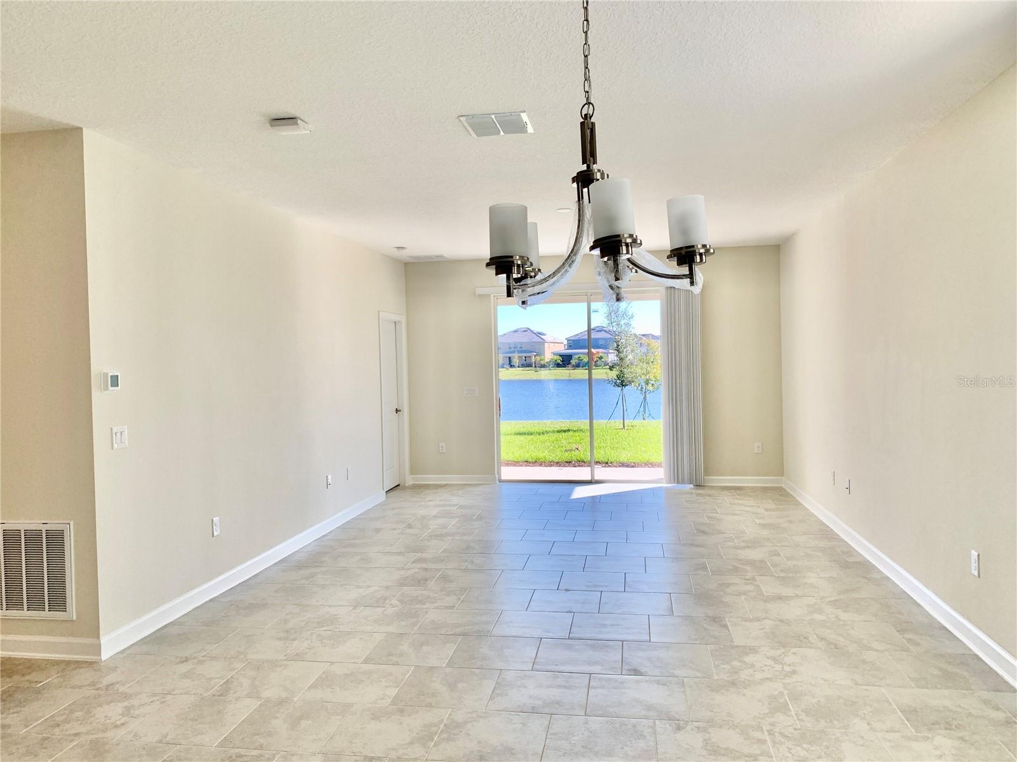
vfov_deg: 53.1
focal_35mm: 26
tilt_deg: -0.8
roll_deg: +0.3
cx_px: 508
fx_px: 764
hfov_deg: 67.3
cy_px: 381
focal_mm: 4.25
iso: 25
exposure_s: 1/181
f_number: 1.8
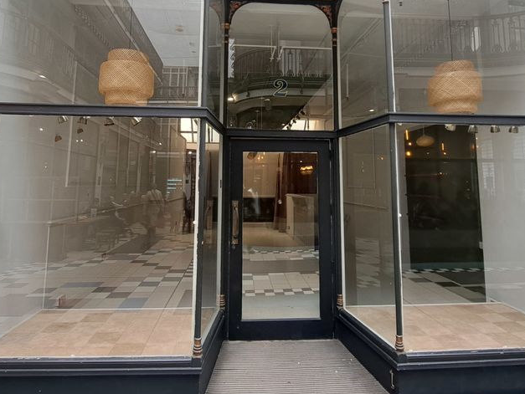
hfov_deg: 73.9
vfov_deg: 57.7
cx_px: 265
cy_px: 133
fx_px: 349
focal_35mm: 23
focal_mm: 1.74
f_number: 2.2
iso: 80
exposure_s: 1/50
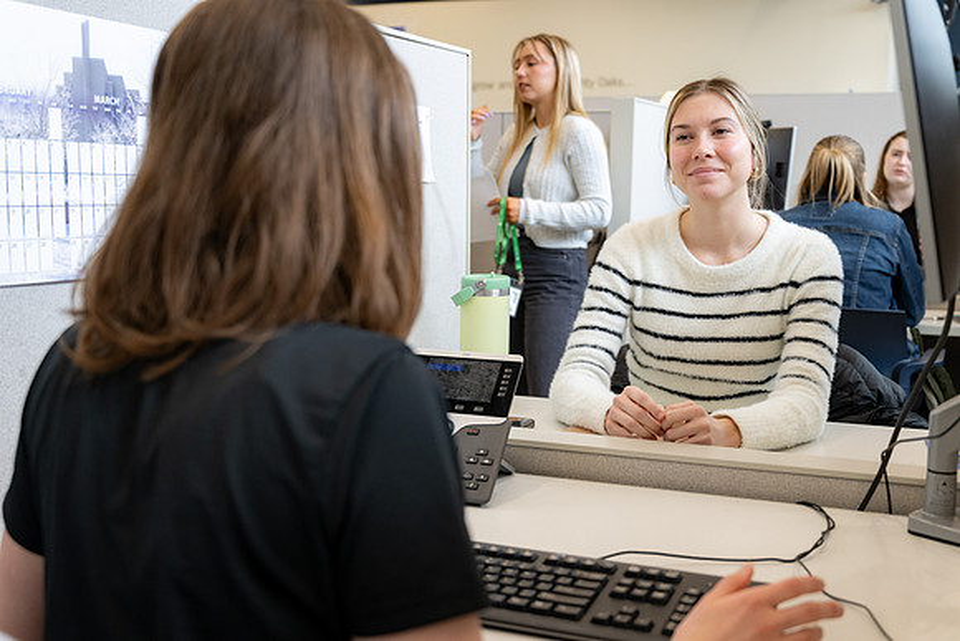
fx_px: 1120
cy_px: 320
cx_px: 480
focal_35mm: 42
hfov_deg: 46.4
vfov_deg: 31.9
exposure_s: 1/320
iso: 1250
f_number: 4
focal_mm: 42
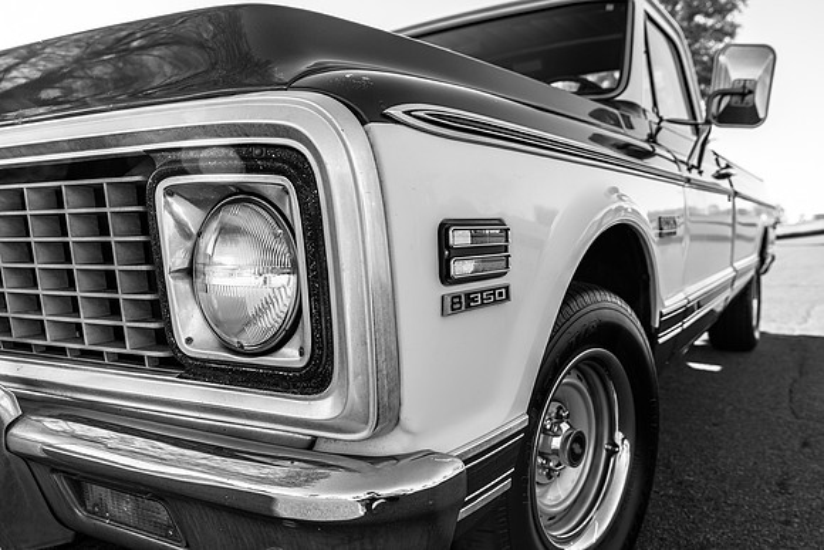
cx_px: 458
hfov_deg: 67.8
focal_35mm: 27
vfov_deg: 48.4
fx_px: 611
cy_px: 275
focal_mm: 24
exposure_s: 1/250
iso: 125
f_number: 6.3
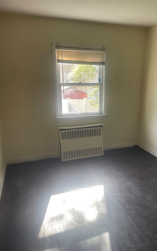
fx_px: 192
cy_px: 127
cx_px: 94
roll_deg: -0.3
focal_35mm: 28
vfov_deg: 66.5
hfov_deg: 44.3
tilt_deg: -15.7
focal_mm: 4.2
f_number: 1.6
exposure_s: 1/120
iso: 64
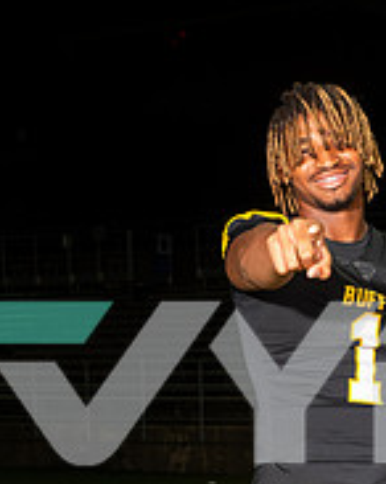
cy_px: 571
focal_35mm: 111
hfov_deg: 13.7
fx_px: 1588
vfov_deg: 16.6
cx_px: 349
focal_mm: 48
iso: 800
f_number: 7.1
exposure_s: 1/320
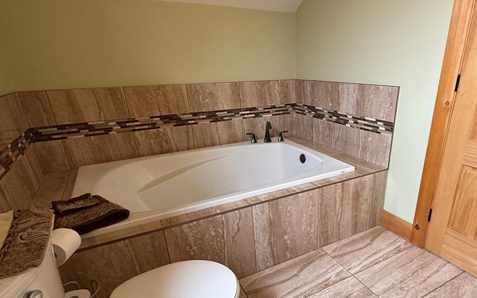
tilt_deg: -22.0
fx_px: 286
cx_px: 286
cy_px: 182
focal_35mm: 22
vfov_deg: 54.6
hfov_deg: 78.7
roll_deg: +1.2
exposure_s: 1/99
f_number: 2.2
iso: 250
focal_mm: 2.22
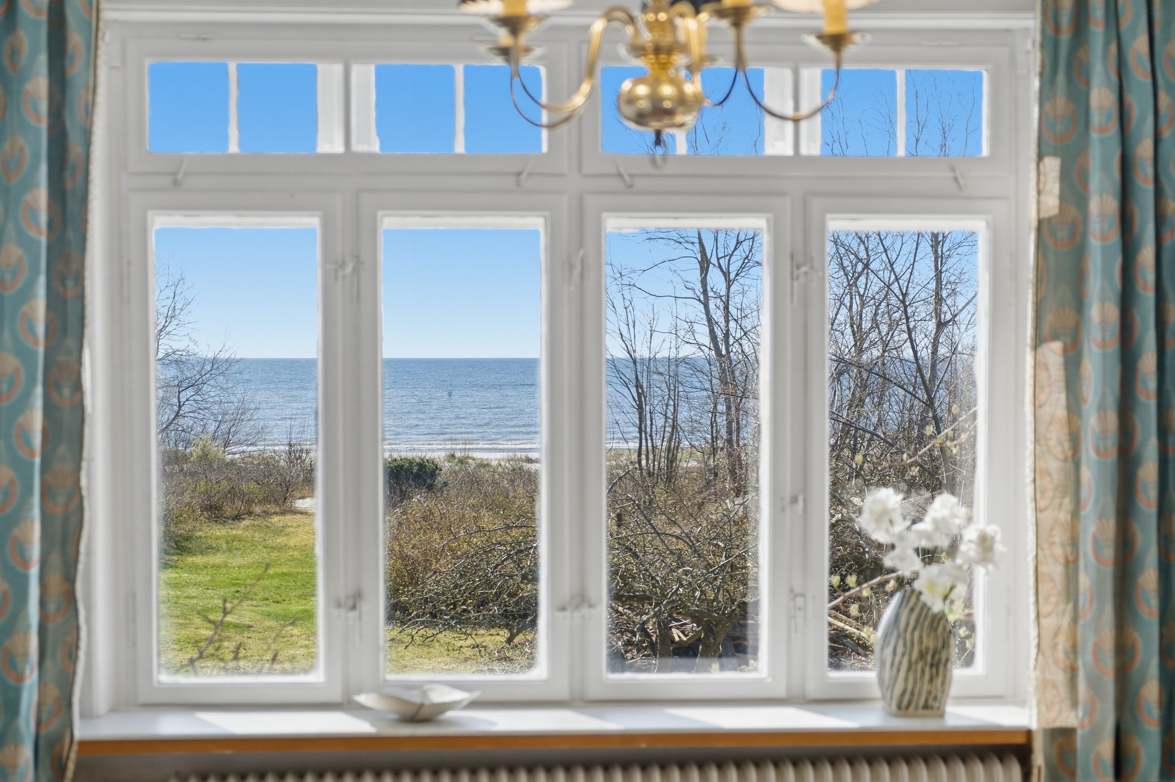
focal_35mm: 61
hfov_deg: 32.9
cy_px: 391
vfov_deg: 22.2
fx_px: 1990
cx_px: 588
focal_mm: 40.7
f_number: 4
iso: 200
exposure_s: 1/640
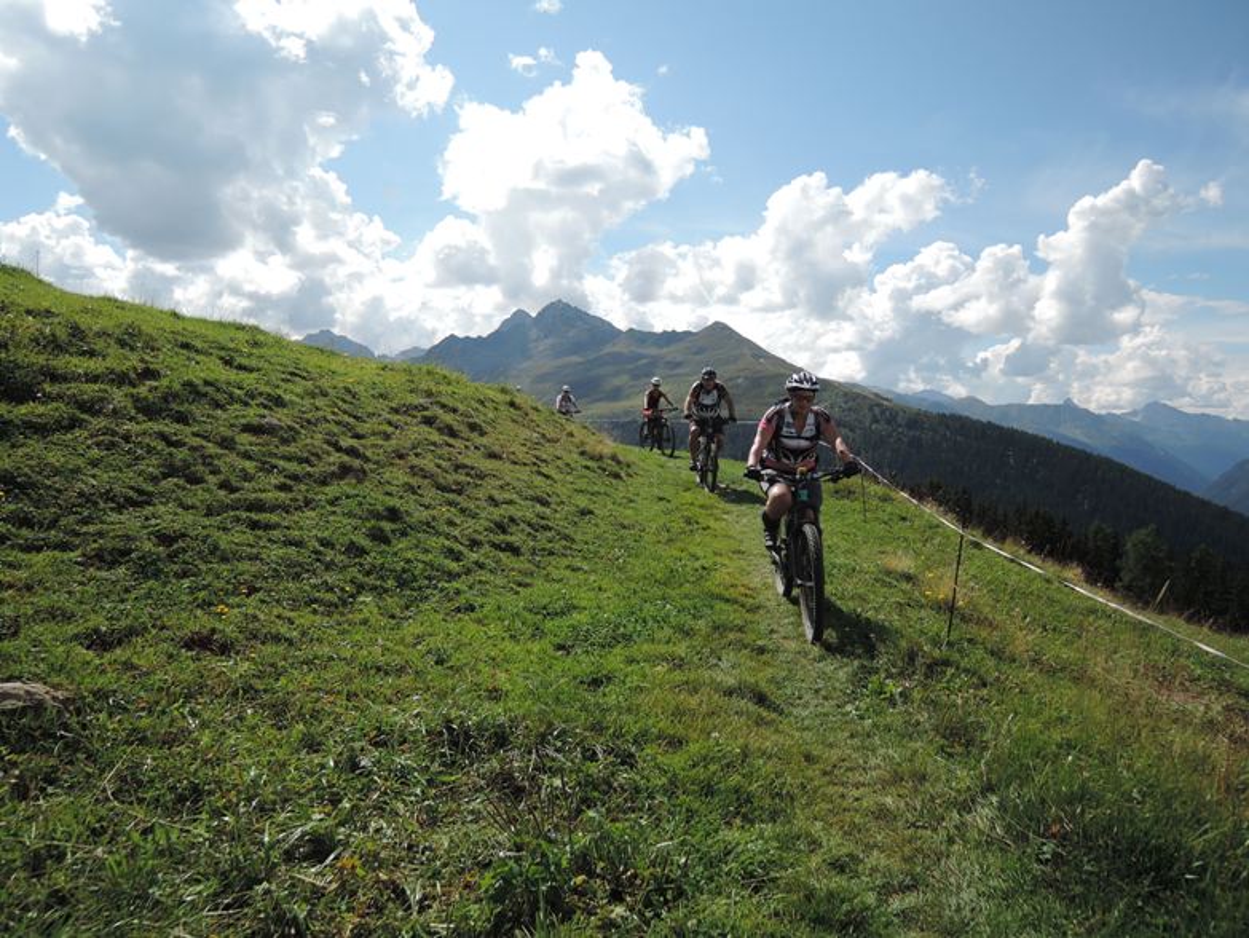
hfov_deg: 71.6
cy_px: 469
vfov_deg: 56.9
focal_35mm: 24
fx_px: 866
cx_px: 624
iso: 80
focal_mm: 5.1
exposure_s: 1/320
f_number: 2.2
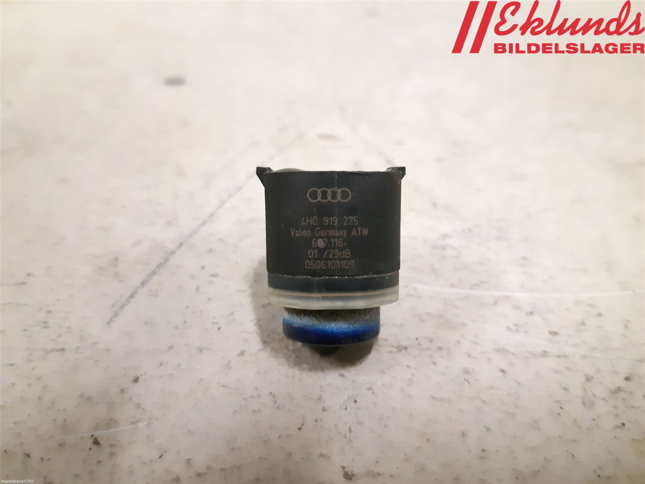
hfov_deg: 67.3
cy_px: 242
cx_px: 322
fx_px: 484
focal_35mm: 26
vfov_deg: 53.1
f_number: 1.7
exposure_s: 1/100
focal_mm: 3.93
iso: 800
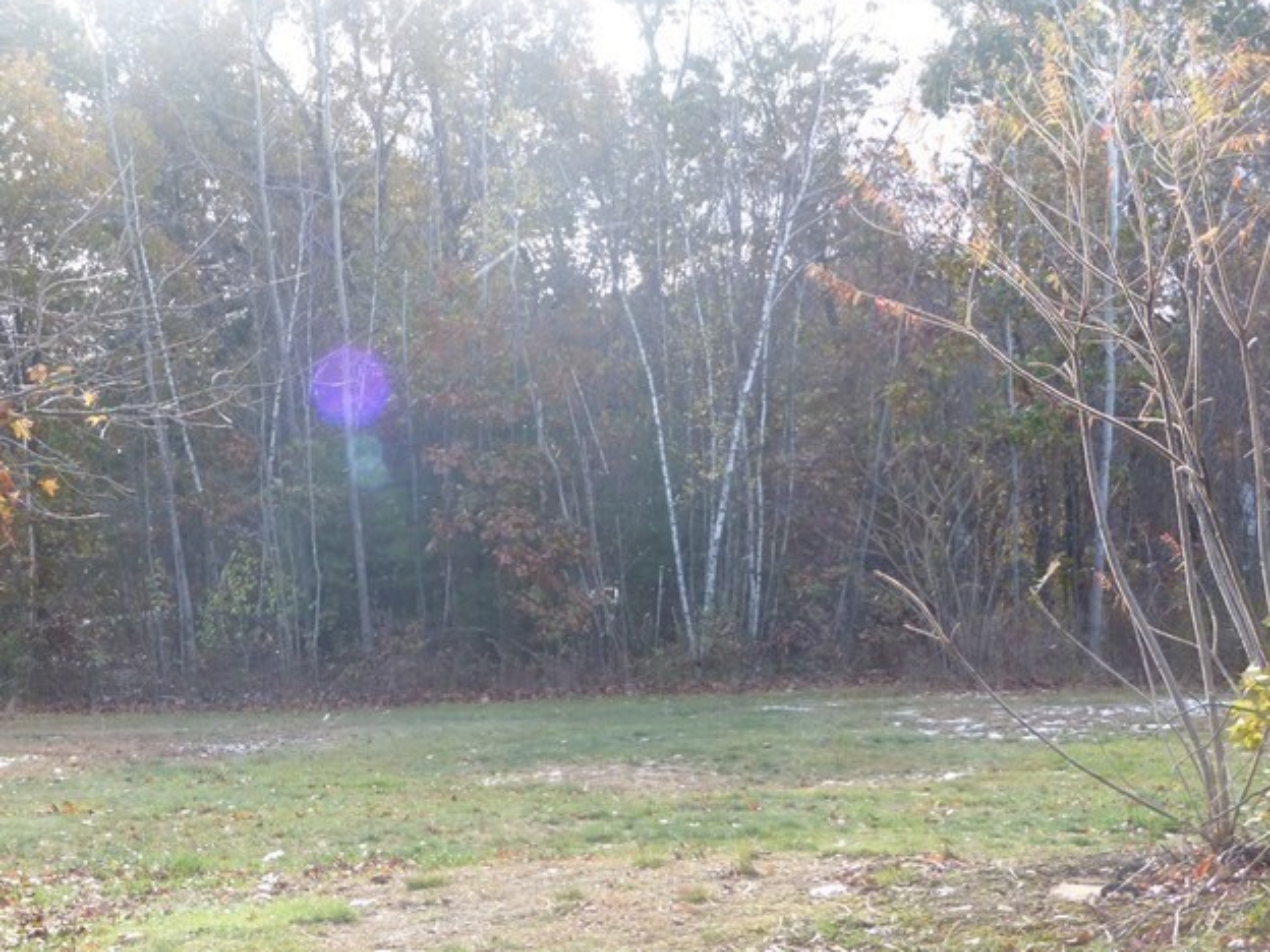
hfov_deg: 30.0
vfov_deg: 22.9
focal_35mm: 64
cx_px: 407
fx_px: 2348
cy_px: 590
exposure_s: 1/80
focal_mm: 6.9
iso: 100
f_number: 3.9
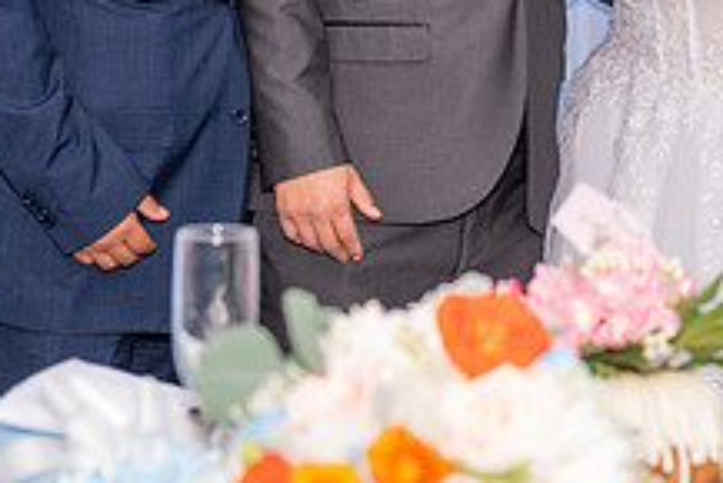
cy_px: -105
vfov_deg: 10.5
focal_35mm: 128
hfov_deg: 15.9
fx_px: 2572
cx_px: 550
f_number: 3.5
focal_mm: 48
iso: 1000
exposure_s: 1/200
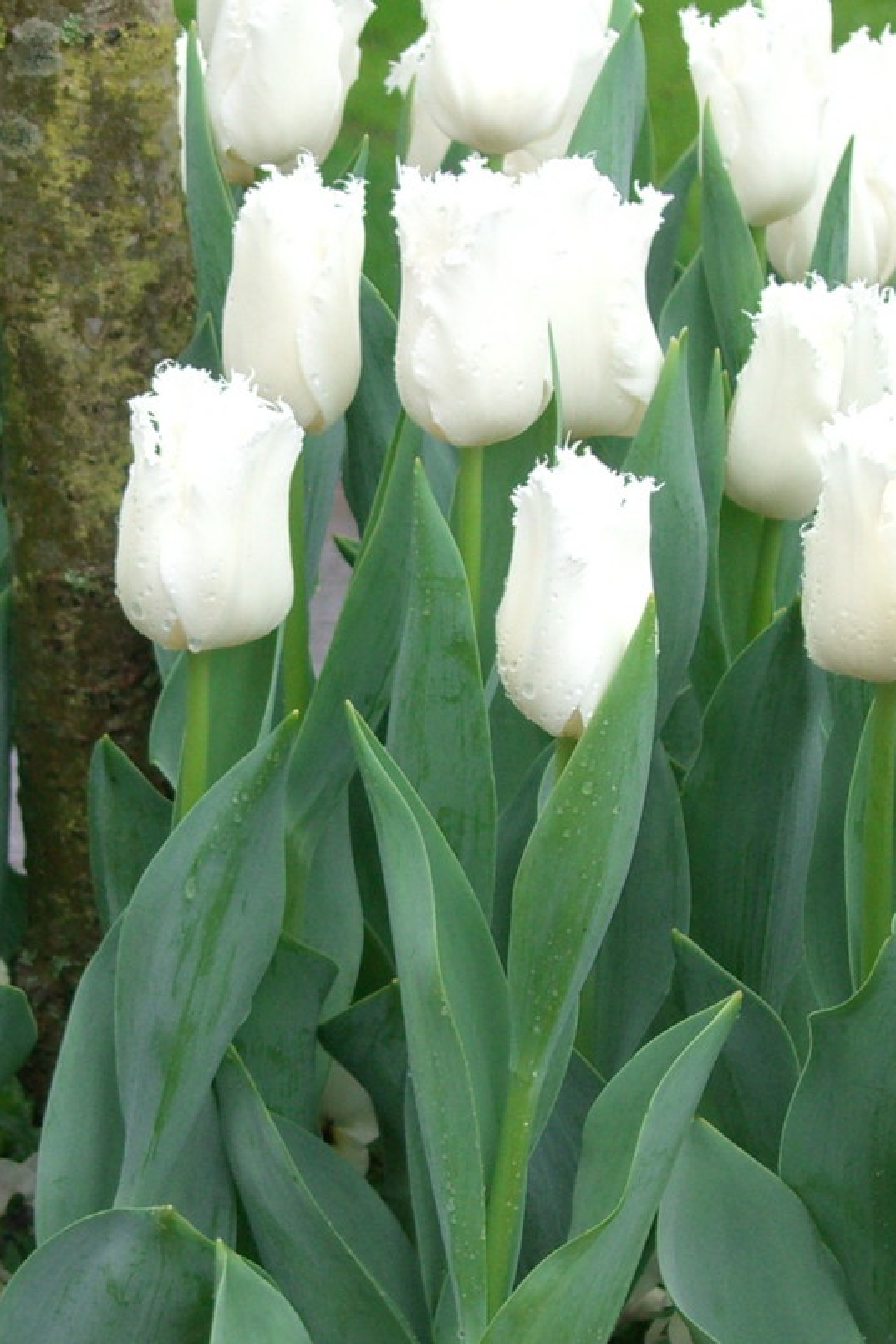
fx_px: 4405
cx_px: 293
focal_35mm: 118
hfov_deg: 11.6
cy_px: 863
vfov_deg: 17.3
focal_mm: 11.8
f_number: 3.6
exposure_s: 1/100
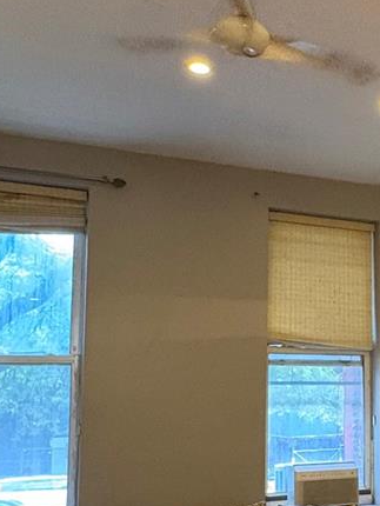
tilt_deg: +8.4
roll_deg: -0.2
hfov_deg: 26.0
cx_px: 455
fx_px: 731
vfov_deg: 37.8
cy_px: 333
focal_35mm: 50
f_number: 2.2
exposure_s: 1/60
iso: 640
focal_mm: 2.22
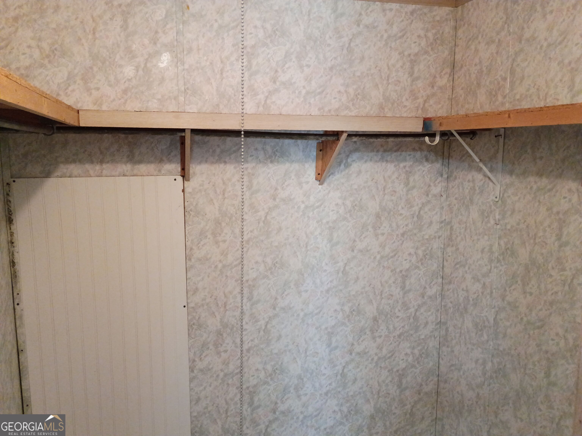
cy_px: 218
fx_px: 488
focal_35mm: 29
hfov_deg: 61.7
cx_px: 291
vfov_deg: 48.2
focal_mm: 4.27
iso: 1176
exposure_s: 1/30
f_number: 1.8
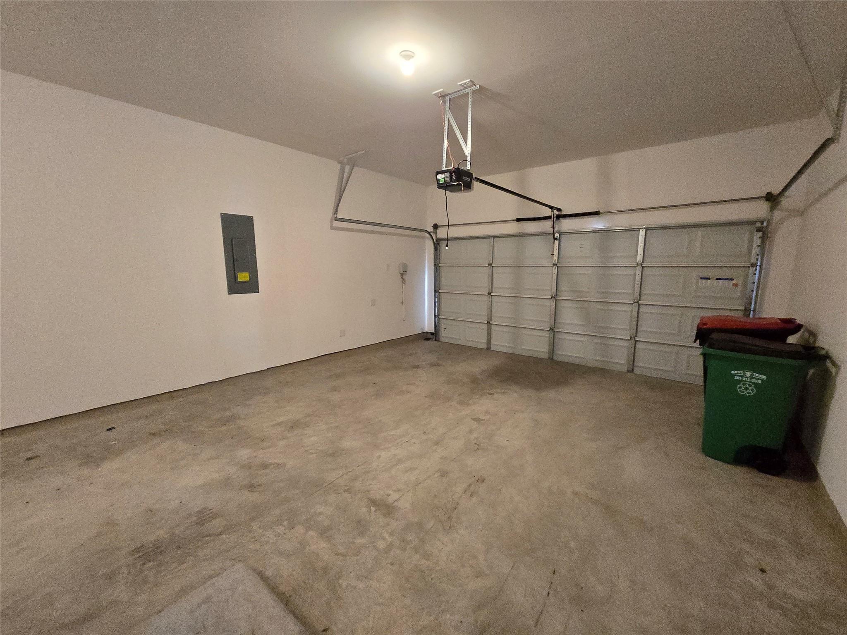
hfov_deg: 106.2
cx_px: 424
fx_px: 318
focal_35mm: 13
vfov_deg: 89.9
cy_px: 318
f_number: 2.2
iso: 1000
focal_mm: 2.2
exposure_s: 1/60
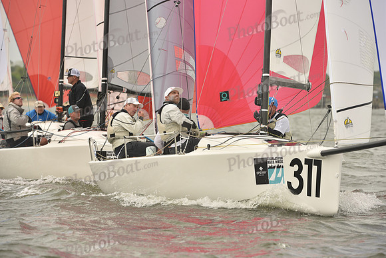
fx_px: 3110
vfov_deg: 4.7
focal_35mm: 290
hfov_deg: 7.1
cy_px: 129
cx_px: 193
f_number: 8
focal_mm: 290
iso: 320
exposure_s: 1/1000
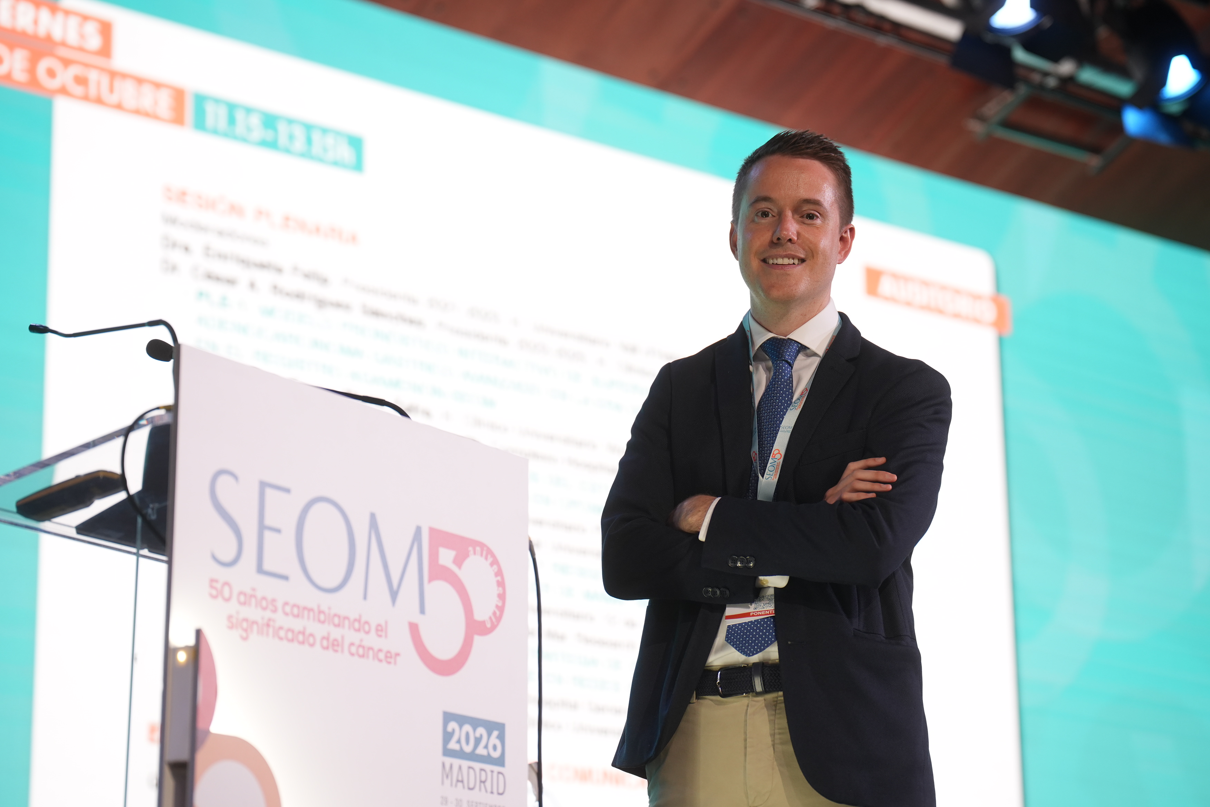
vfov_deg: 14.0
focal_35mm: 98
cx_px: 605
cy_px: 404
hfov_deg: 20.8
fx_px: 3294
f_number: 3.2
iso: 800
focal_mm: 98
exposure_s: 1/200
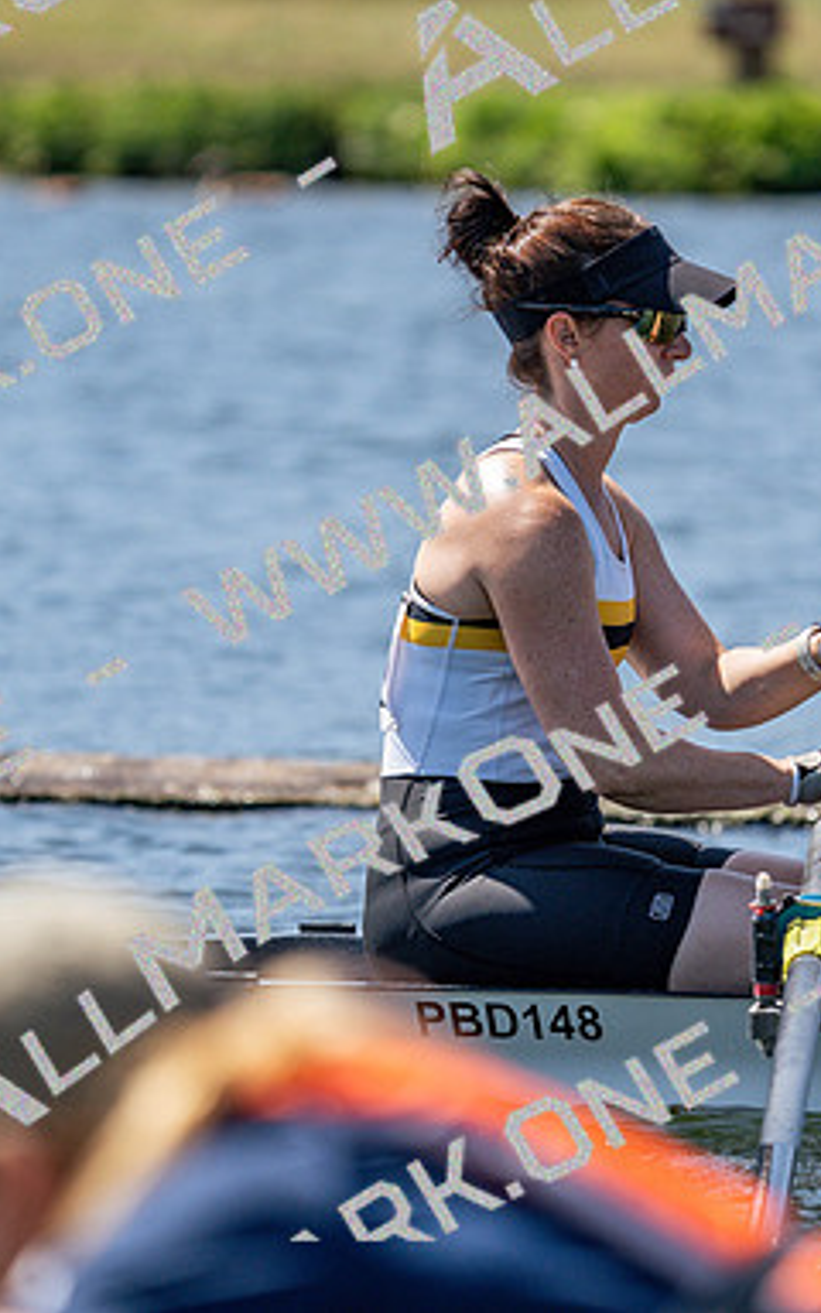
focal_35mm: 520
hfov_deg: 2.5
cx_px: 605
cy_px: 655
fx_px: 18616
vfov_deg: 4.0
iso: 320
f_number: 6.3
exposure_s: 1/2000
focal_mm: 338
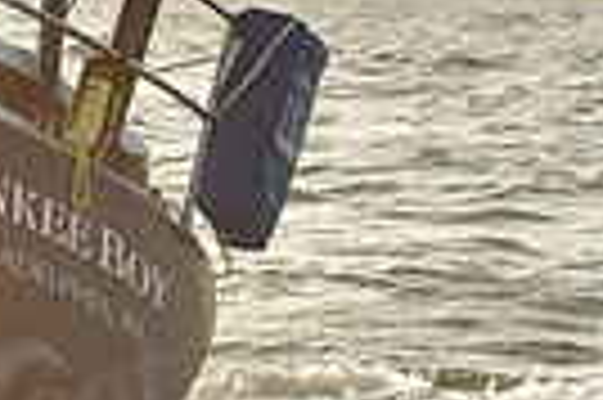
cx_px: -567
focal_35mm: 303
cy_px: -196
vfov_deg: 4.5
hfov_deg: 6.6
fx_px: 5069
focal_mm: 70
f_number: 7.1
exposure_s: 1/1000
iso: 250
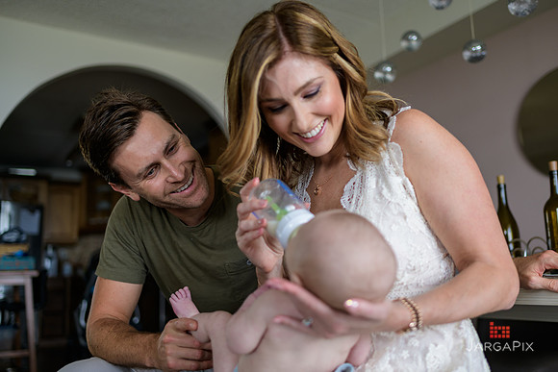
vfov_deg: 37.9
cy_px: 186
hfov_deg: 54.4
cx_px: 279
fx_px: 543
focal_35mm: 35
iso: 200
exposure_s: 1/125
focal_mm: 35
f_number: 2
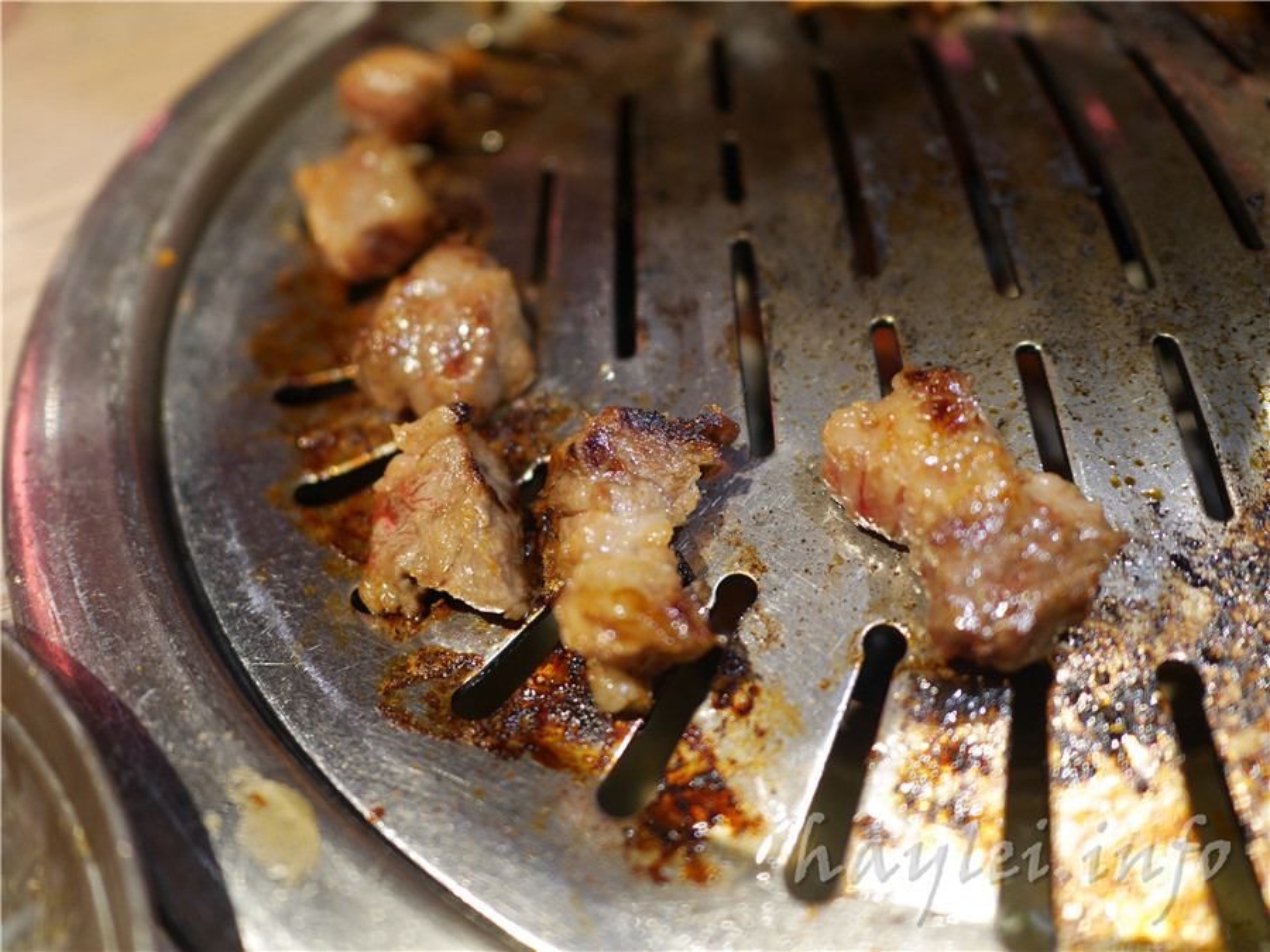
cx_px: 635
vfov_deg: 46.8
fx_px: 1101
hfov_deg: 60.0
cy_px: 476
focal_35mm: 30
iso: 200
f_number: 1.7
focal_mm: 15
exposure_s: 1/100
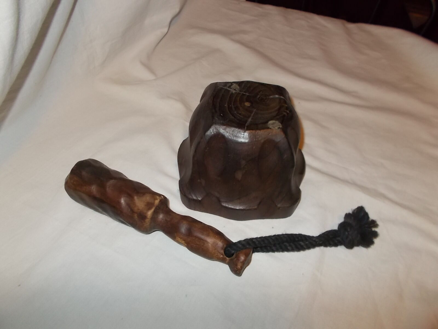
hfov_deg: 67.3
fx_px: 329
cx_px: 219
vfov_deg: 53.1
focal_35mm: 26
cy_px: 164
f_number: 3.2
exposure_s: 1/25
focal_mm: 4.6
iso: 200
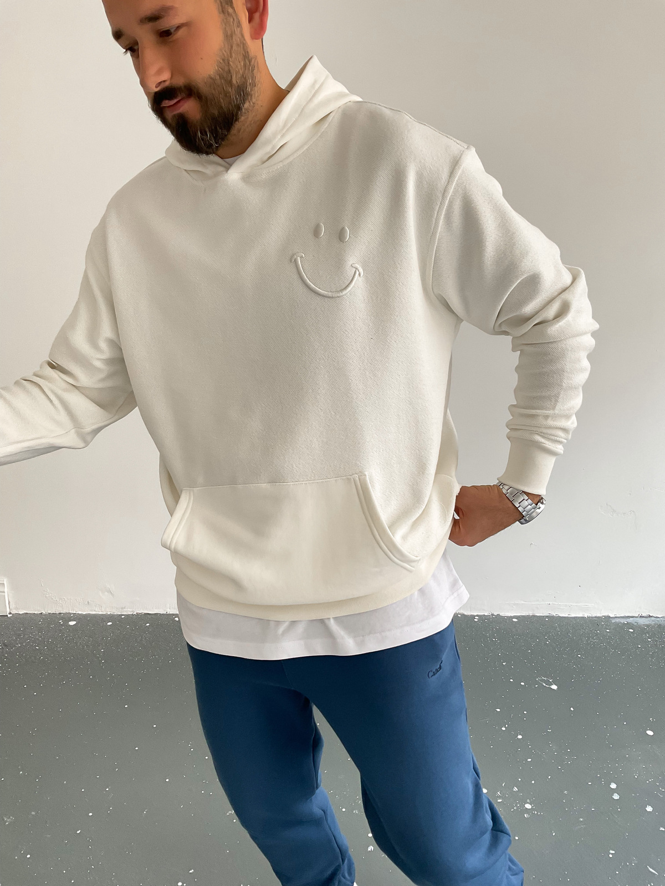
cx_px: 332
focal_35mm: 29
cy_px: 443
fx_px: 743
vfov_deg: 61.7
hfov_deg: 48.2
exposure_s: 1/120
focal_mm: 3
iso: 64
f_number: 1.8
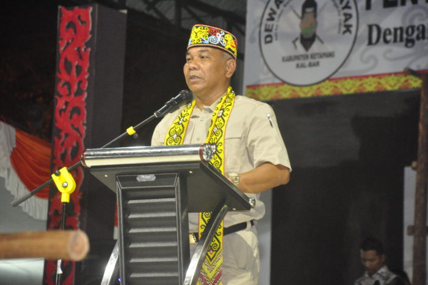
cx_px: 214
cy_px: 142
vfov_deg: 8.7
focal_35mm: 158
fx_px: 1871
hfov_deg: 13.1
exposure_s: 1/40
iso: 3200
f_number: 5.6
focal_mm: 105
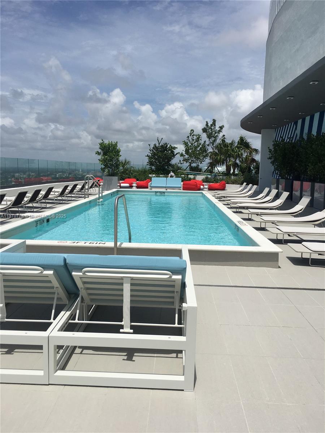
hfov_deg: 48.2
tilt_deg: -7.2
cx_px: 162
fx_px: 363
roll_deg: -1.6
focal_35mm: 29
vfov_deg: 61.7
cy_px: 216
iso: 25
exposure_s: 1/4274
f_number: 2.2
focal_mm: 4.15
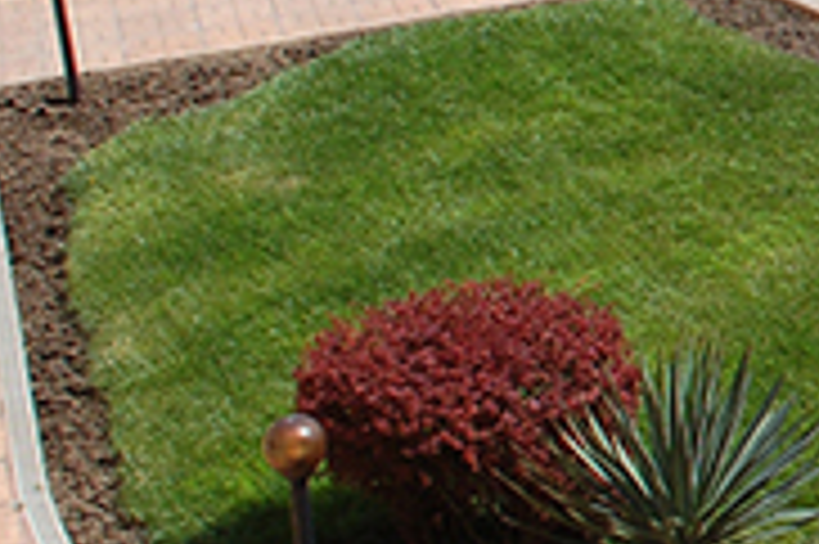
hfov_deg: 14.8
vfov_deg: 11.4
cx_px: 1512
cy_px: 52
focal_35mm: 119
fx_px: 2705
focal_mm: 18
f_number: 10
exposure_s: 1/250
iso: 200
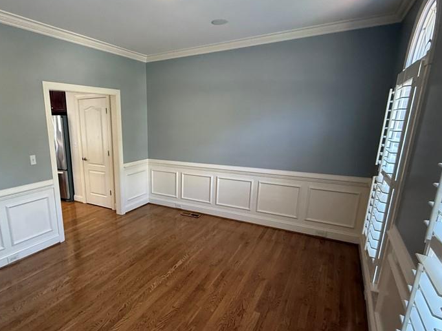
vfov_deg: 63.2
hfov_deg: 77.1
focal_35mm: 21
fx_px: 268
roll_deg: +1.8
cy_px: 187
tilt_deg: -14.8
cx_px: 157
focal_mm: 2.22
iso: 400
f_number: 2.2
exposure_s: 1/120
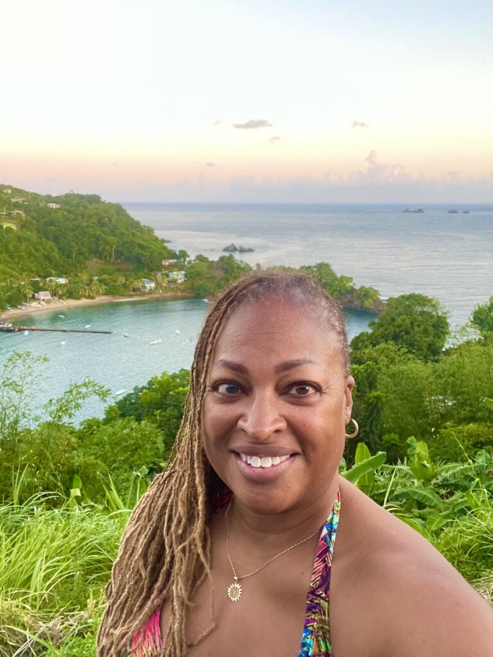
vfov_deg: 60.0
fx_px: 570
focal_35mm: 30
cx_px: 246
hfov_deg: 46.8
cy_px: 328
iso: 250
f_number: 2.2
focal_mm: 2.71
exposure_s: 1/60
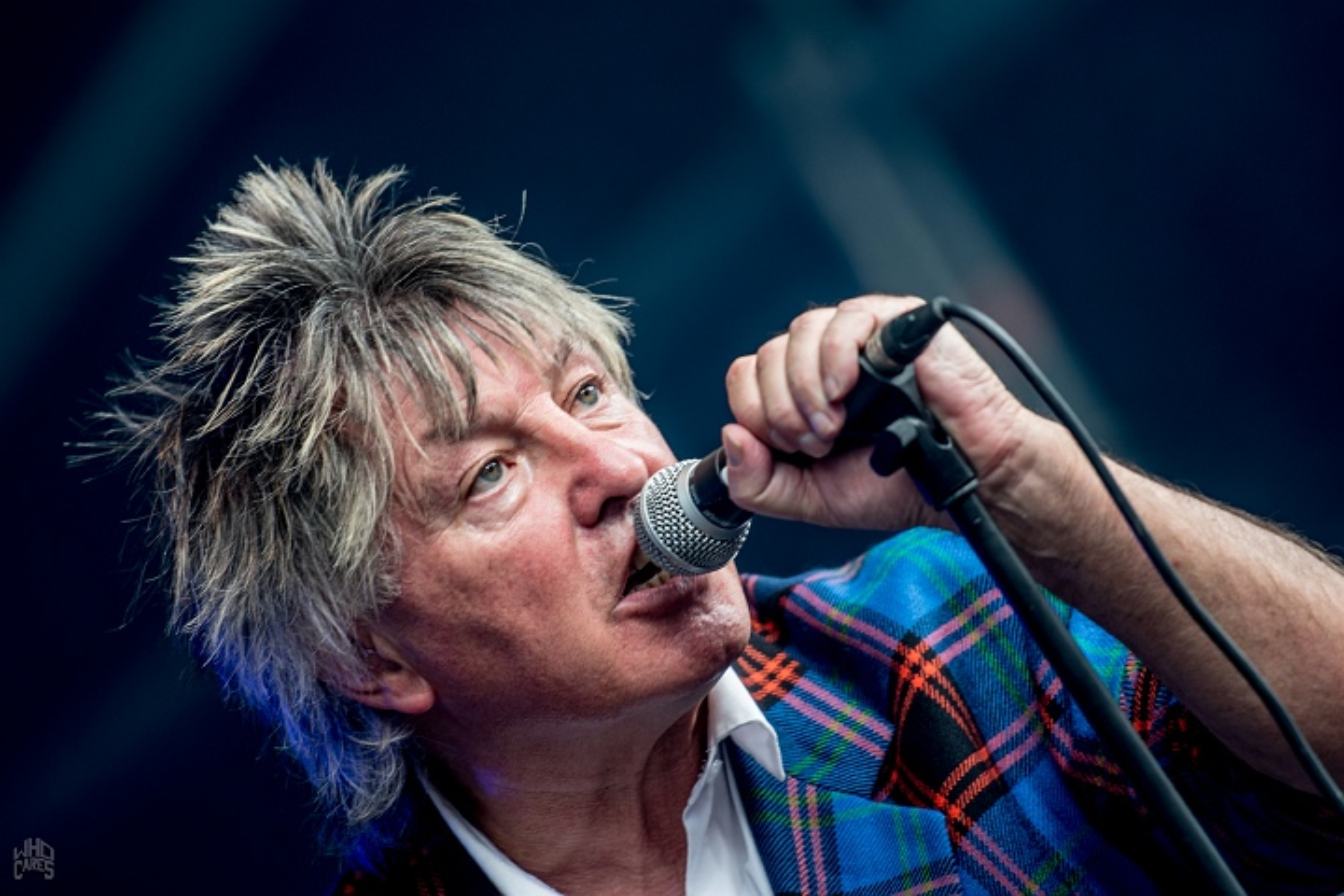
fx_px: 11199
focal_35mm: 300
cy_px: 448
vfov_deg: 4.6
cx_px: 672
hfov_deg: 6.9
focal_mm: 200
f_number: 2.8
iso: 125
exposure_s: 1/100
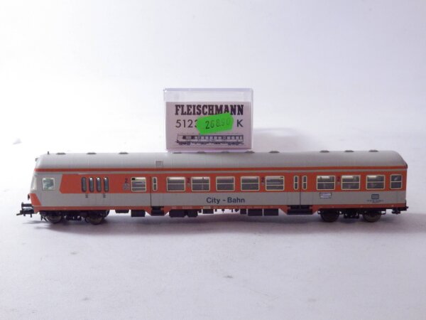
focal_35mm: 66
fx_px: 812
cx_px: 213
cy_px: 160
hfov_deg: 29.4
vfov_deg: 22.3
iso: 800
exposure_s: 1/160
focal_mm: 11.9
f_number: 4.4
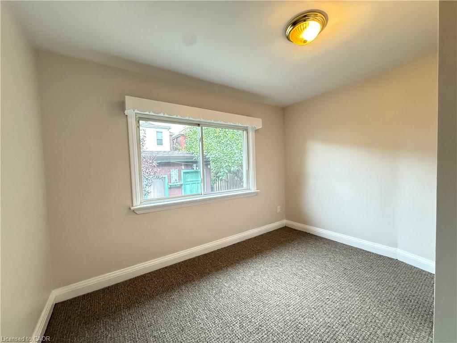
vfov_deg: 85.7
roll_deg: +1.8
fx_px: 185
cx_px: 228
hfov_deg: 102.1
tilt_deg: -1.9
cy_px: 172
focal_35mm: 14
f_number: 2.2
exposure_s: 1/60
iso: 800
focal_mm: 2.22
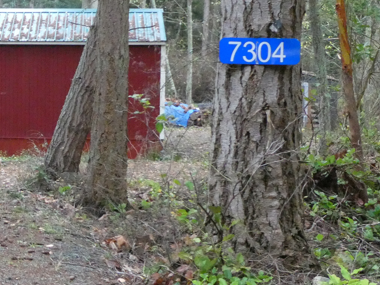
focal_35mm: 90
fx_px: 988
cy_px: 112
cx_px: -16
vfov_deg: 16.4
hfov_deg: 20.9
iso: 1000
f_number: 3.7
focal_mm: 6.3
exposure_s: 1/80
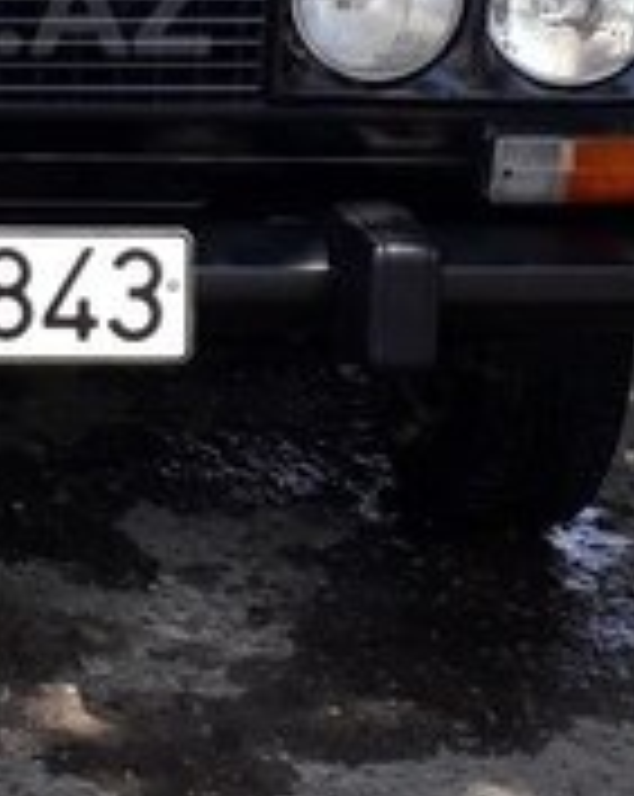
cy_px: 4
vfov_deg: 24.6
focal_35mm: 74
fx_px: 1740
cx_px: -135
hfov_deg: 19.4
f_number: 1.9
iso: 40
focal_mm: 3.6
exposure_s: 1/394
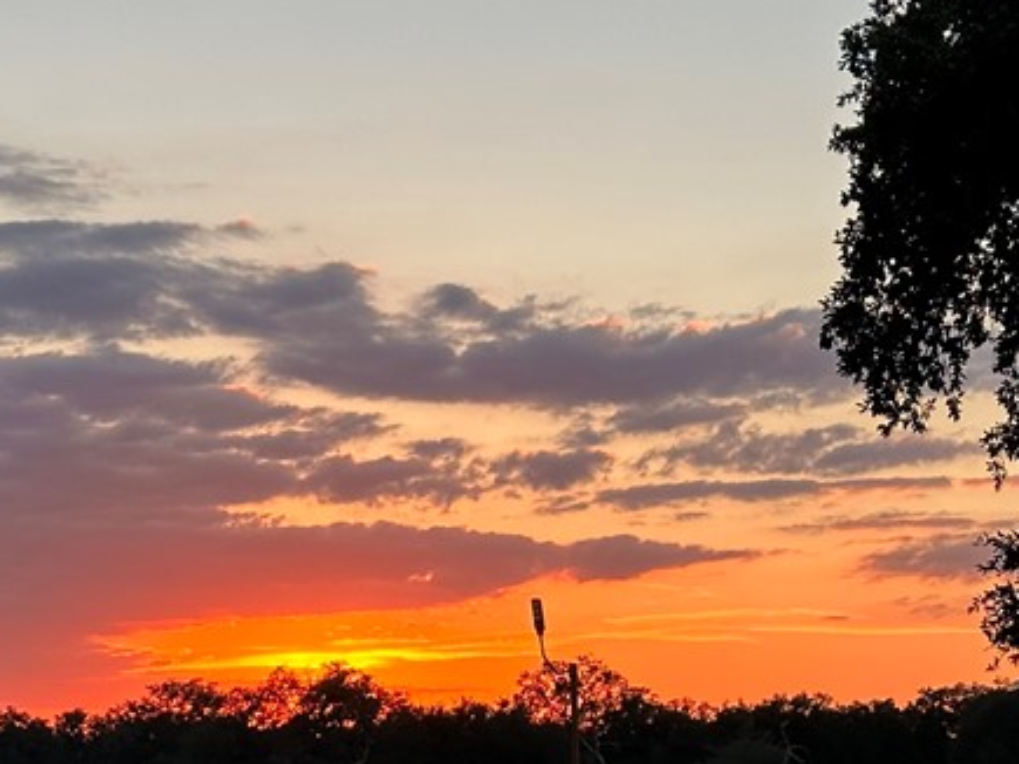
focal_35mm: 113
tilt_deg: +3.5
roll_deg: -1.8
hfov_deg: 16.9
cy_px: 490
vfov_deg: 13.1
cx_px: -98
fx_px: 3325
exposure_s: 1/437
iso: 64
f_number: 1.78
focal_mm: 6.86
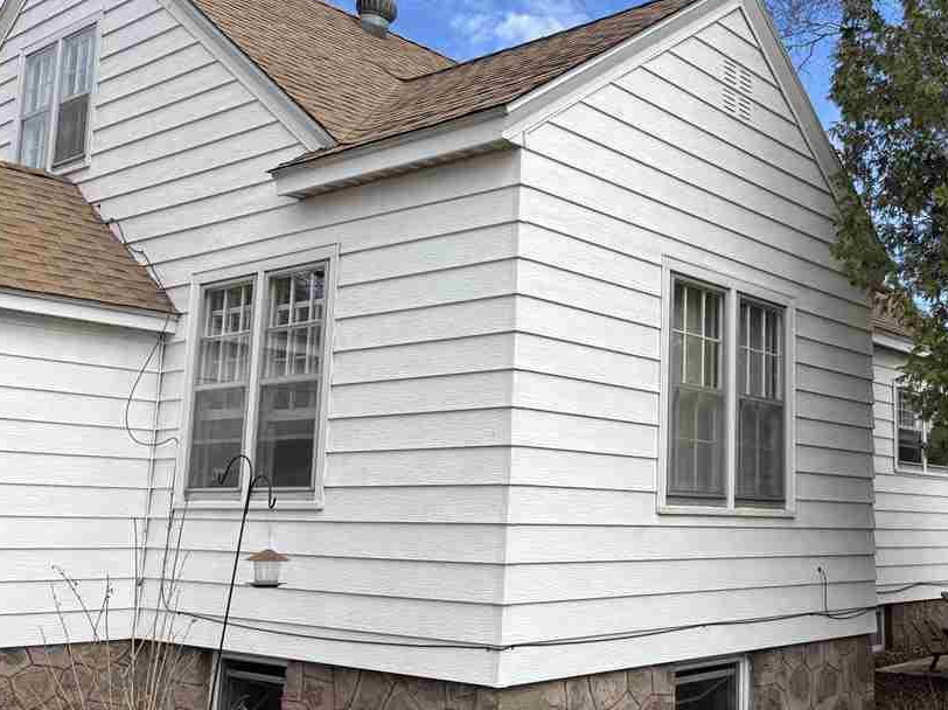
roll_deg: -1.0
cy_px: 354
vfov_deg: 35.1
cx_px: 698
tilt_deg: +7.8
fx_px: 1122
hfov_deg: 44.4
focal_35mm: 41
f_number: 1.6
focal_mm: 5.96
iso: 50
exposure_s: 1/2242
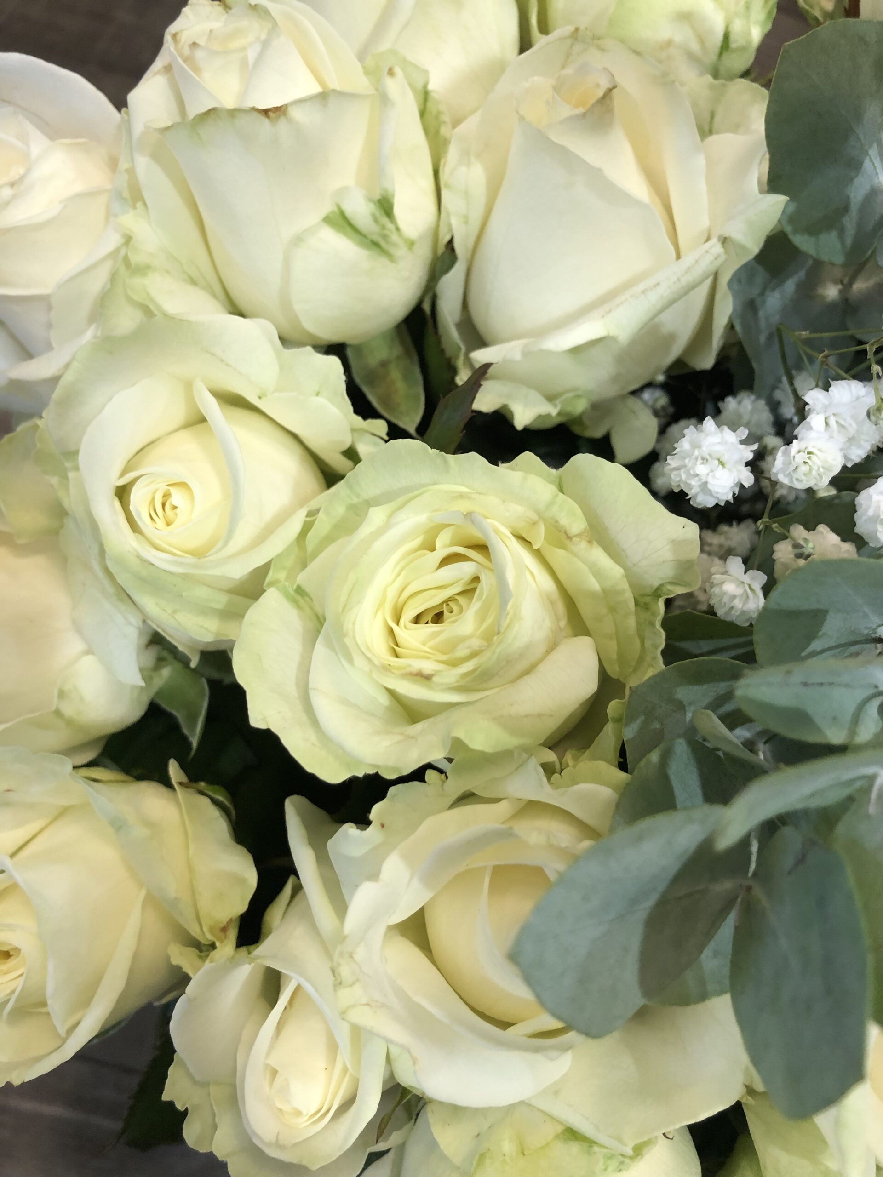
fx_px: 952
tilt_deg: -59.9
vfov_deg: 63.4
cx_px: 442
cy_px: 588
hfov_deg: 49.7
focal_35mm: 28
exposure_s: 1/25
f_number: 1.8
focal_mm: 3.99
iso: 40
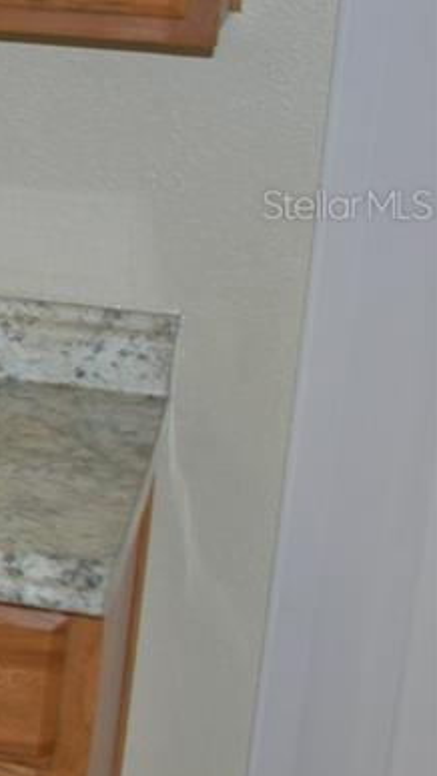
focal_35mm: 130
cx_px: -1163
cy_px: 205
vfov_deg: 16.4
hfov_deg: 7.4
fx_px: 2675
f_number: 3.8
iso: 200
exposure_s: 1/60
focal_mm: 20
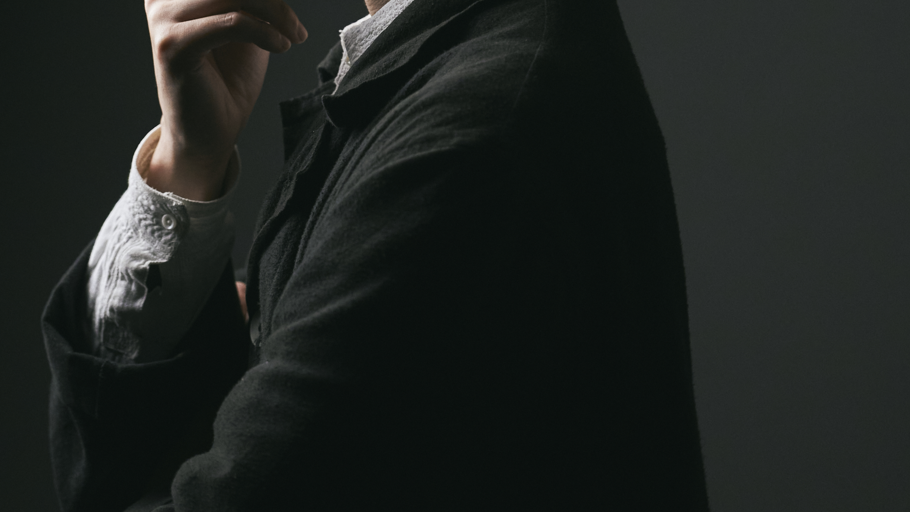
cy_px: -81
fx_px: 6297
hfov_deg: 8.3
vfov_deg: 4.6
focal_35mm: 261
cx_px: 455
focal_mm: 166
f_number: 4
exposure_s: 1/125
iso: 4000
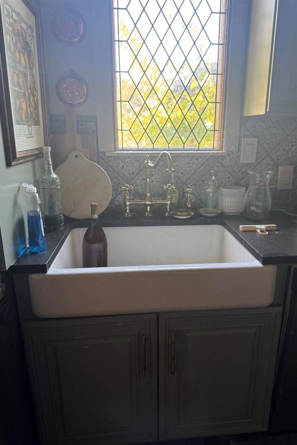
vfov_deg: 71.5
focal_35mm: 25
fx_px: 309
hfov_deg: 51.2
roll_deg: -0.4
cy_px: 222
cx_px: 166
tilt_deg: -16.3
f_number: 1.78
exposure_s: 1/99
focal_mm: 6.76
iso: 200
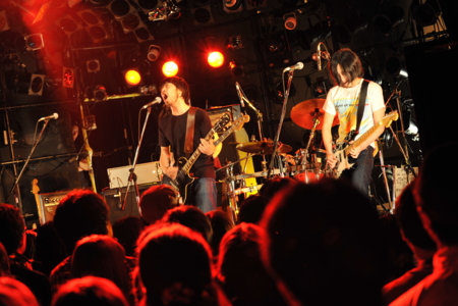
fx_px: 992
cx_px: 229
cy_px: 153
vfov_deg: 17.5
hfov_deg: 26.0
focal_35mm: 78
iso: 1600
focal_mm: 78
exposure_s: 1/80
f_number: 5.6
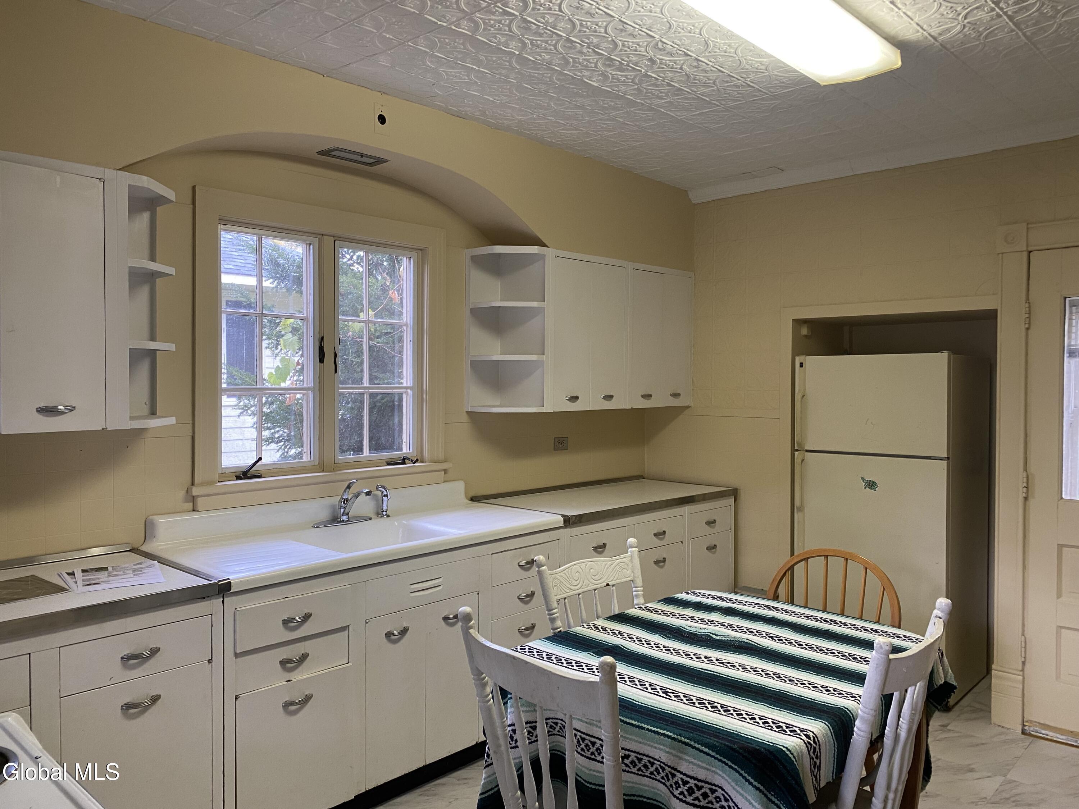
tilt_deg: -2.4
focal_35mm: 26
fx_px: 810
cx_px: 540
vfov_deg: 53.1
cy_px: 404
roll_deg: -0.7
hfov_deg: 67.3
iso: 100
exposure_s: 1/60
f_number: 1.8
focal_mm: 4.25
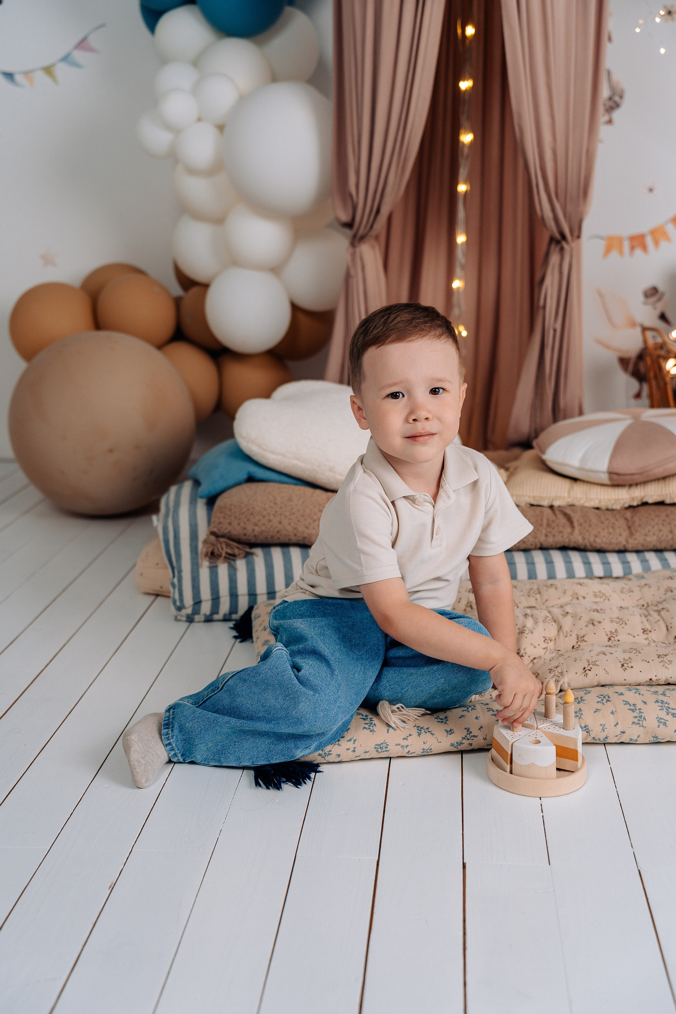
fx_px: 1155
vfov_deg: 47.4
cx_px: 338
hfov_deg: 32.6
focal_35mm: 41
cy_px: 507
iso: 320
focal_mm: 41
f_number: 3.2
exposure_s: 1/320
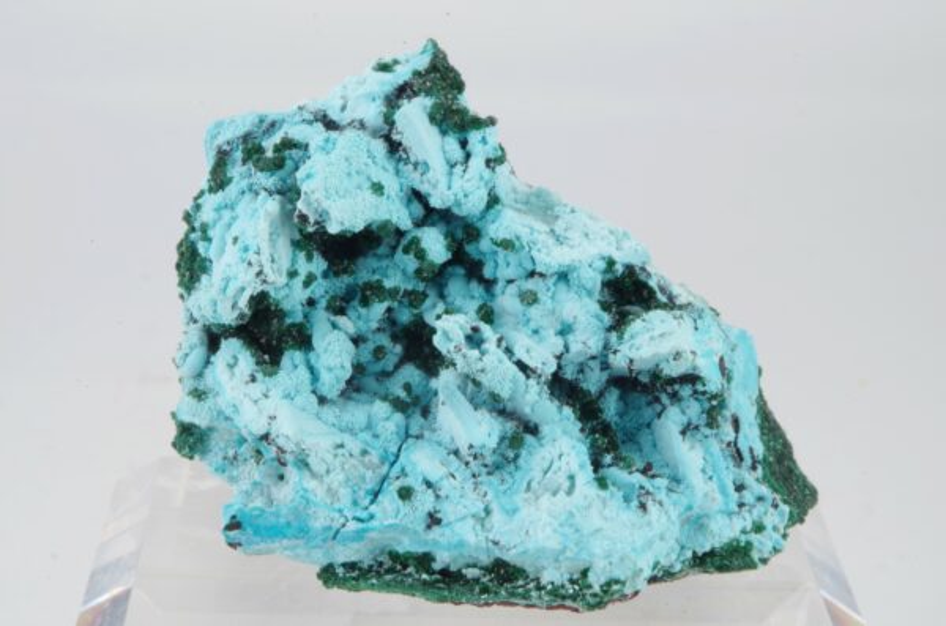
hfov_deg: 24.8
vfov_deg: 16.6
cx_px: 473
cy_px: 313
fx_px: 2150
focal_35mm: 82
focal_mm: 55
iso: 100
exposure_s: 1/1.25
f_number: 7.1
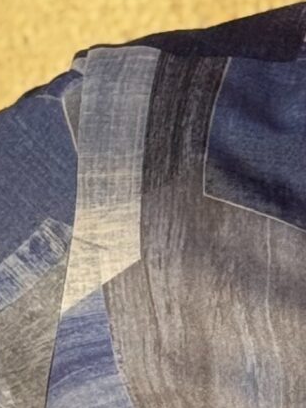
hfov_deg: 4.9
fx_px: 3548
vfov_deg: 6.5
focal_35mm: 301
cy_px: 459
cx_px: 482
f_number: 1.78
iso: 64
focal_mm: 6.76
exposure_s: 1/3610
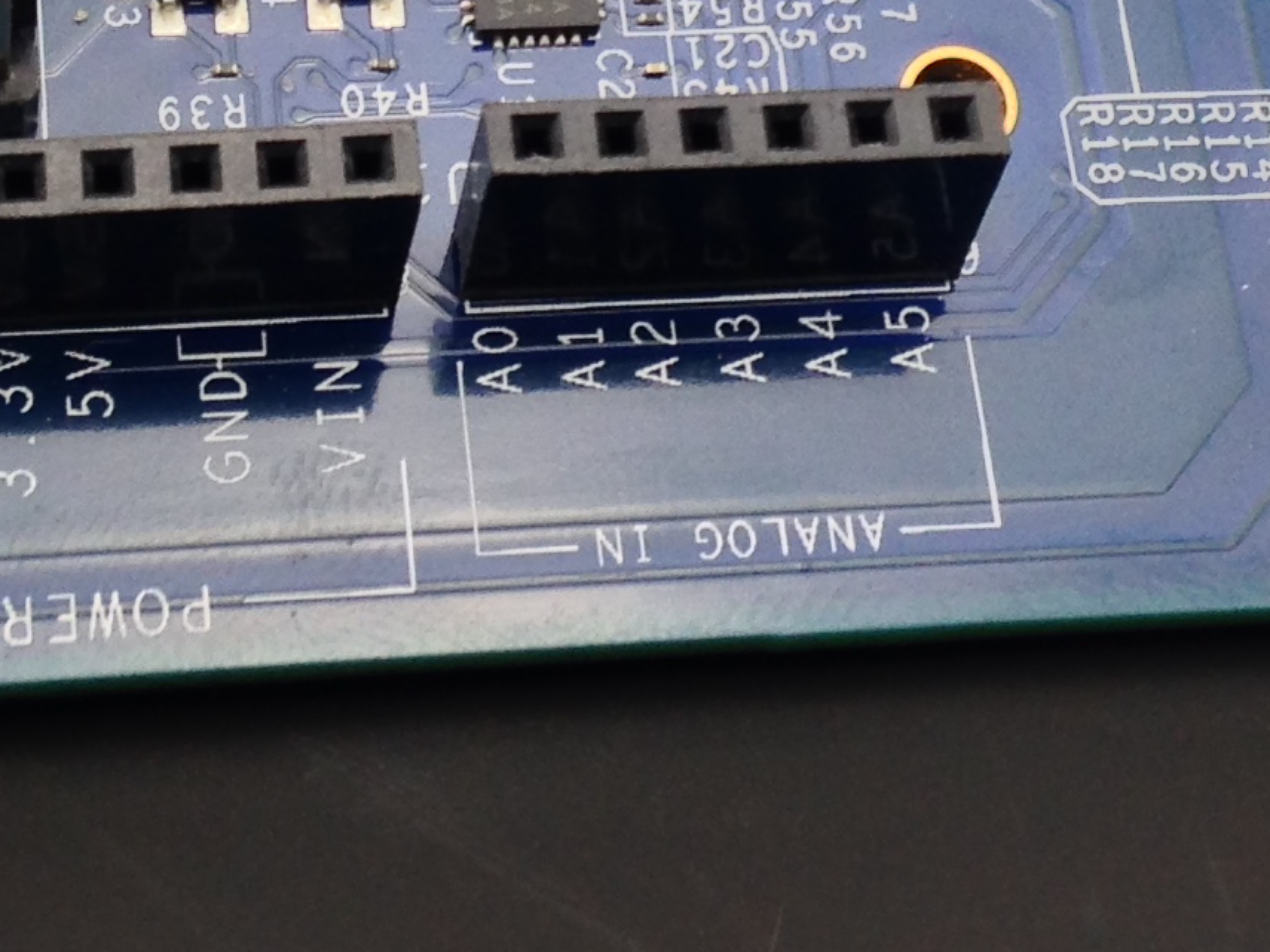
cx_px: 564
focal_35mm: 126
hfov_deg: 15.6
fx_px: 4622
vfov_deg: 11.3
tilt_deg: -58.5
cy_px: -484
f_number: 2.4
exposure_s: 1/120
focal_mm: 4.12
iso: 50
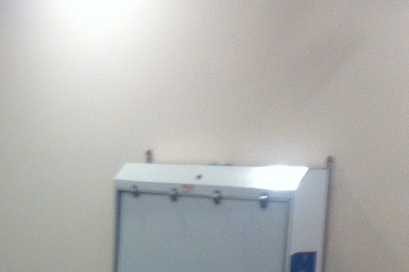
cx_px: -49
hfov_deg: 17.0
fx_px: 1318
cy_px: 383
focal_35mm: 116
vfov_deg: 11.4
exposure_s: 1/15
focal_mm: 3.85
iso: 100
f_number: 2.8
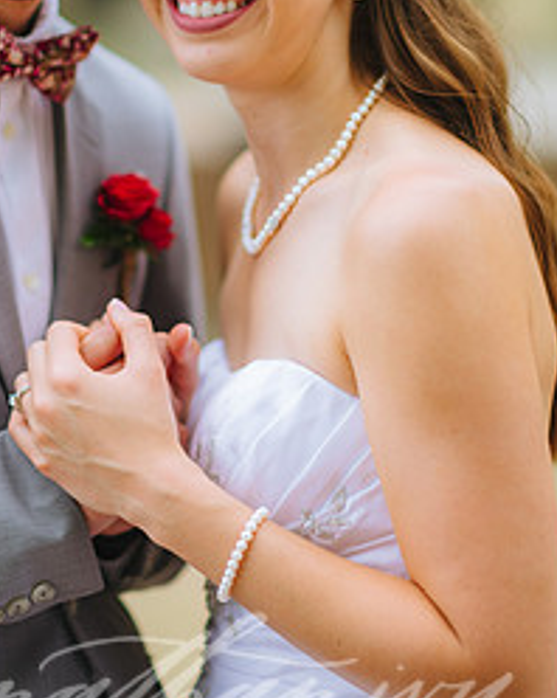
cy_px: 177
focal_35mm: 145
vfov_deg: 13.3
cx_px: 183
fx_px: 2992
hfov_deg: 10.6
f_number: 1.6
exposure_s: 1/800
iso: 80
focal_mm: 85
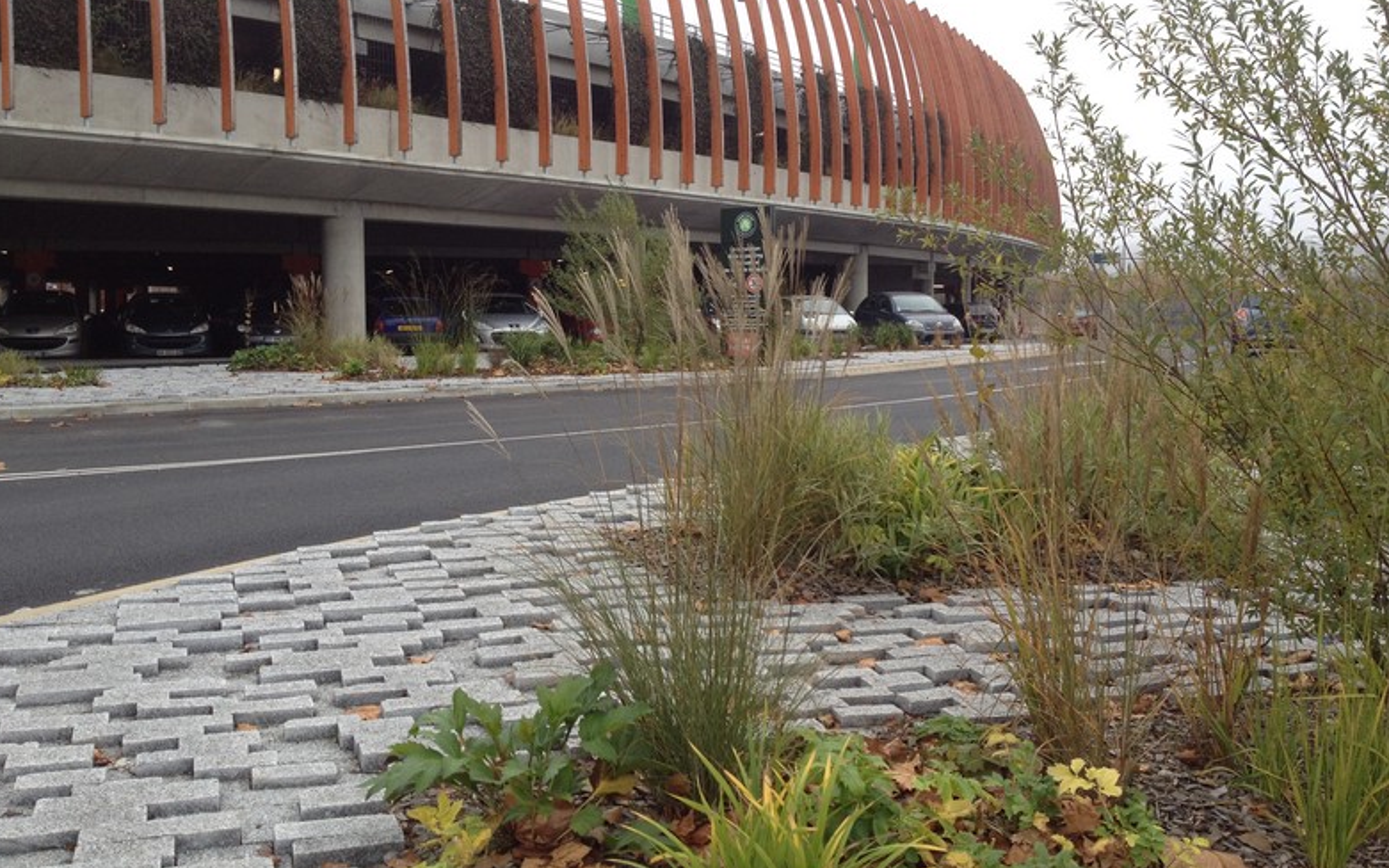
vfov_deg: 33.5
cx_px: 692
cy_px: 366
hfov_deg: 51.5
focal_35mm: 38
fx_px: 1438
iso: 80
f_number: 2.4
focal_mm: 4.28
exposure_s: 1/332
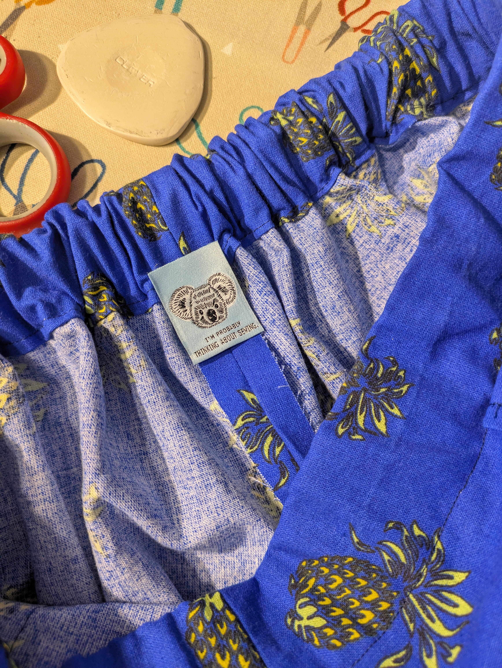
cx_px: 251
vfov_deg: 69.4
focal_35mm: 25
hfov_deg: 54.9
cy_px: 334
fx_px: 483
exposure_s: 1/40
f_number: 1.89
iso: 200
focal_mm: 5.43
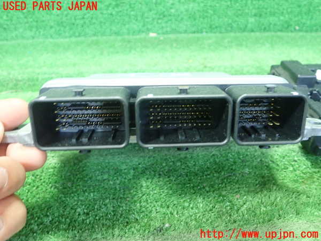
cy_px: 120
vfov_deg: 46.8
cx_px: 160
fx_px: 278
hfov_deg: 60.0
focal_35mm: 30
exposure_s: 1/80
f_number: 2.3
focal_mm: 5.5
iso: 800
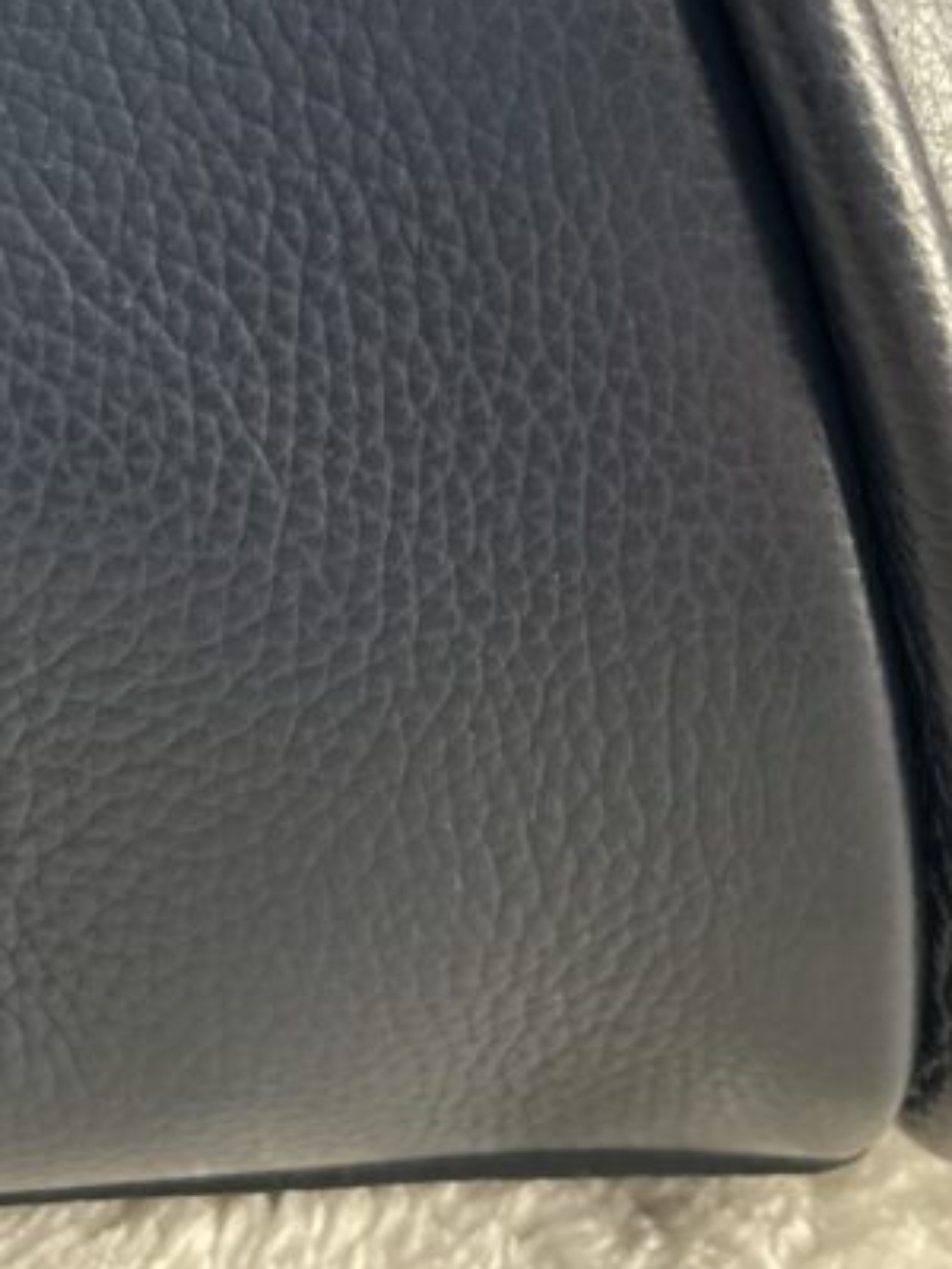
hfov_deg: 28.0
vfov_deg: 34.4
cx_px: 489
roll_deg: -3.6
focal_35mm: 52
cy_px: 82
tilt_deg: -22.0
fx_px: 1907
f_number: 1.5
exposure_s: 1/50
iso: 500
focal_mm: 5.7
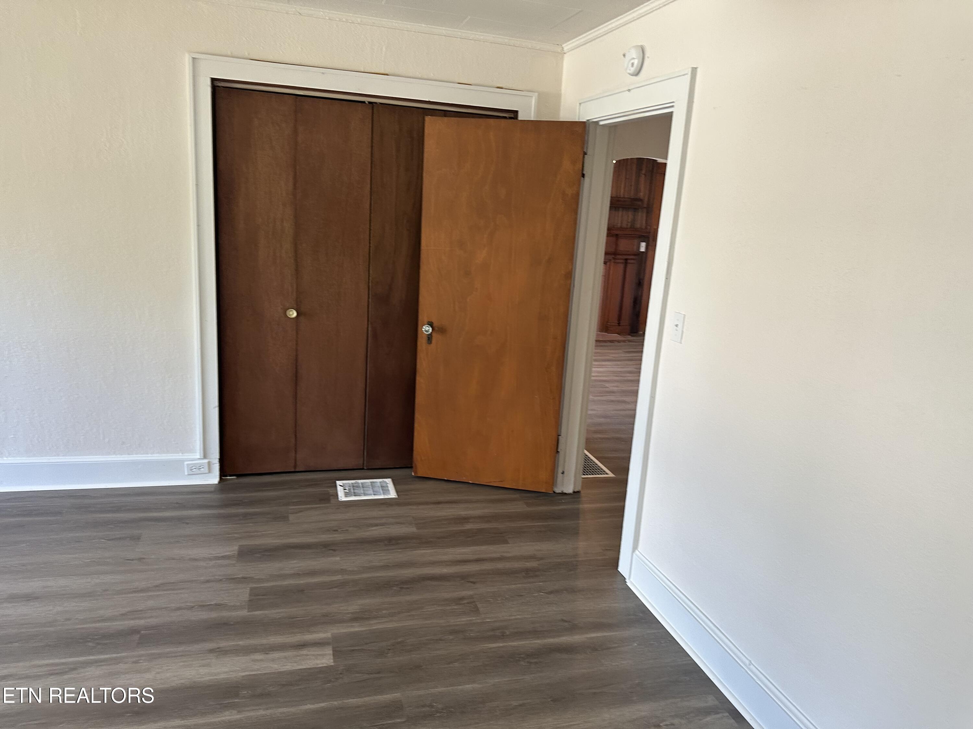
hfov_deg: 71.6
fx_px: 675
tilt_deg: -10.1
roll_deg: -0.4
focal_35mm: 24
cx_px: 486
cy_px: 364
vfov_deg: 56.8
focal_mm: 6.86
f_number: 1.78
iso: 200
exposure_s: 1/120
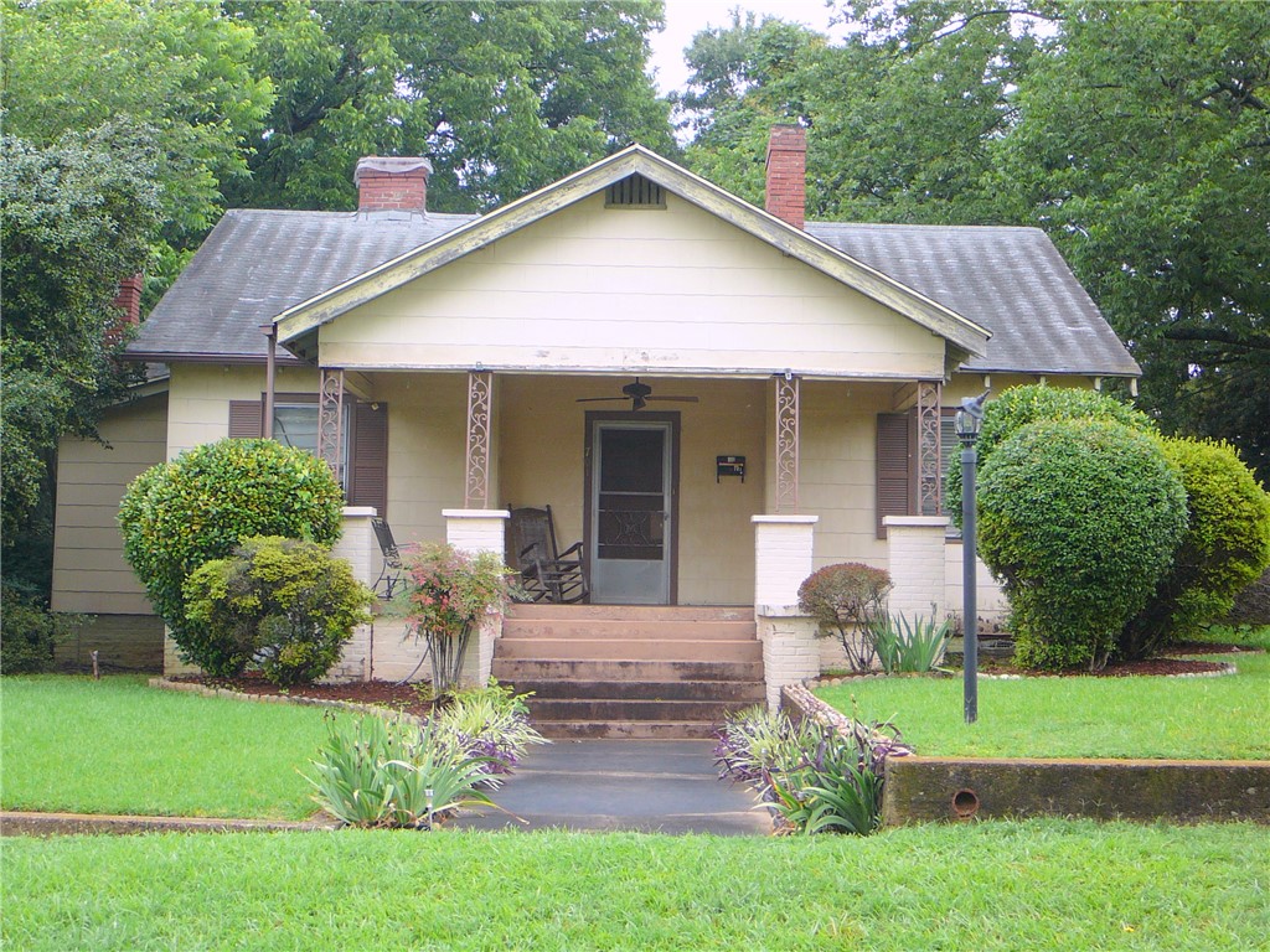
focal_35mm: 52
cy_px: 476
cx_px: 635
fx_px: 1908
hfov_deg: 36.8
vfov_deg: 28.0
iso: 80
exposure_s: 1/200
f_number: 3.4
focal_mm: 7.8
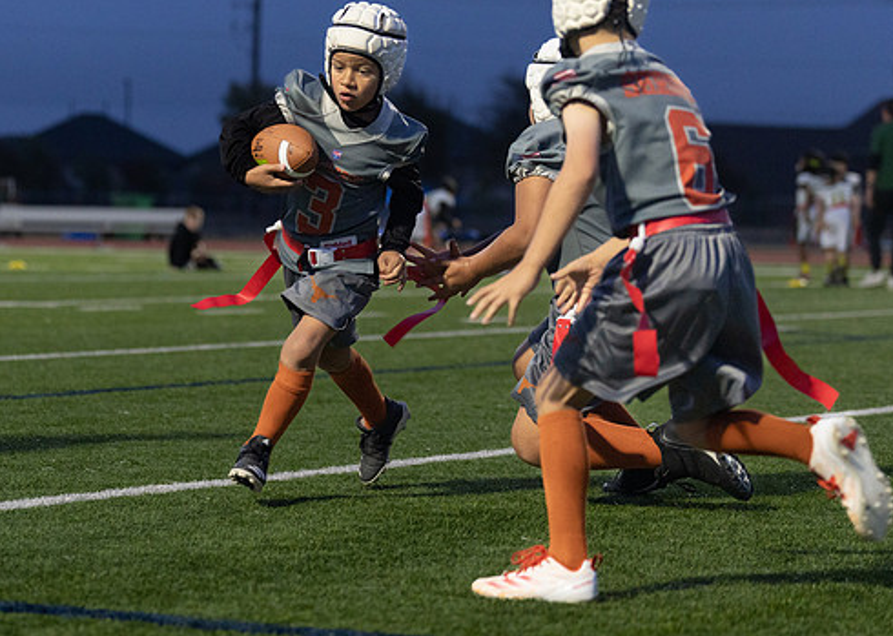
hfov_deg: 14.7
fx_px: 3471
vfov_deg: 10.5
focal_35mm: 137
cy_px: 209
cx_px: 382
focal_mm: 82
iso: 1250
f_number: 2.8
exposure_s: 1/800
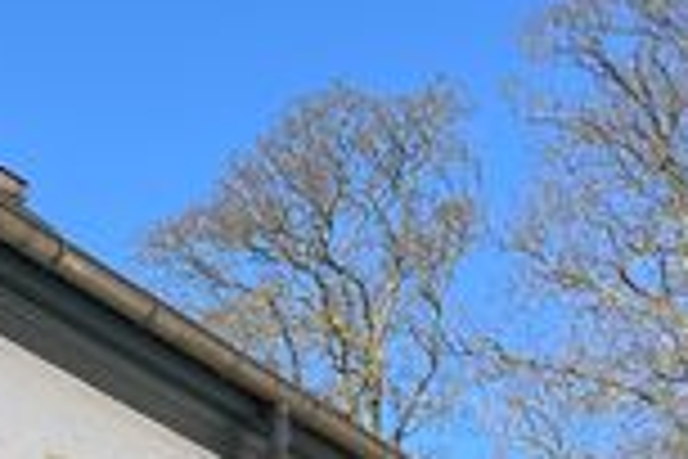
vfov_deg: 11.4
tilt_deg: +11.0
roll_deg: +2.9
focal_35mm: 106
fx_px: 2026
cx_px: -193
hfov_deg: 18.1
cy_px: 976
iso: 50
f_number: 1.6
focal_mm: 5.1
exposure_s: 1/2062
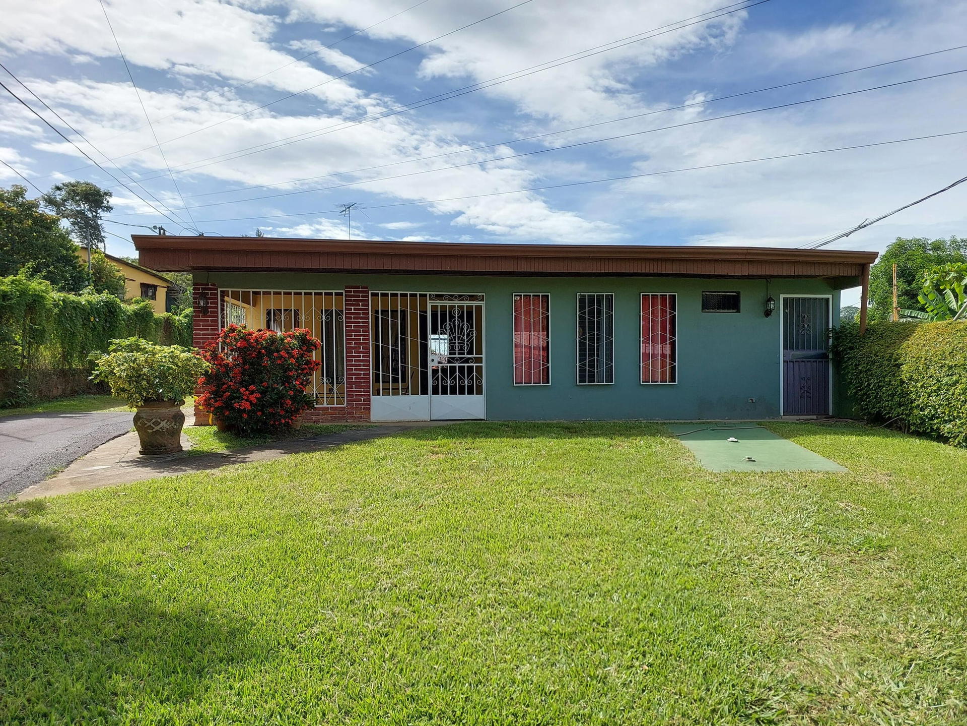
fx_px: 643
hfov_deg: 73.9
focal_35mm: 23
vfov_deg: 58.9
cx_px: 484
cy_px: 363
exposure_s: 1/630
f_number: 1.8
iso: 25
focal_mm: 5.06
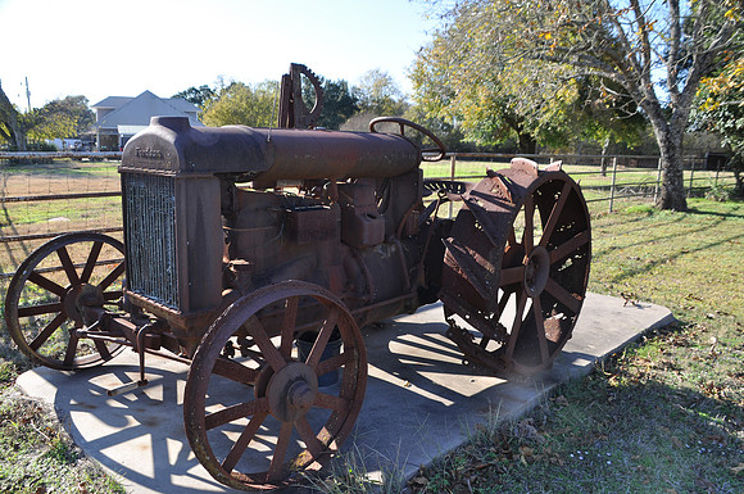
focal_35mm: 27
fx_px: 557
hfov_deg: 67.5
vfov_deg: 47.8
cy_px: 247
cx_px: 372
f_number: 6.3
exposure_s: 1/160
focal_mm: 18
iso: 200
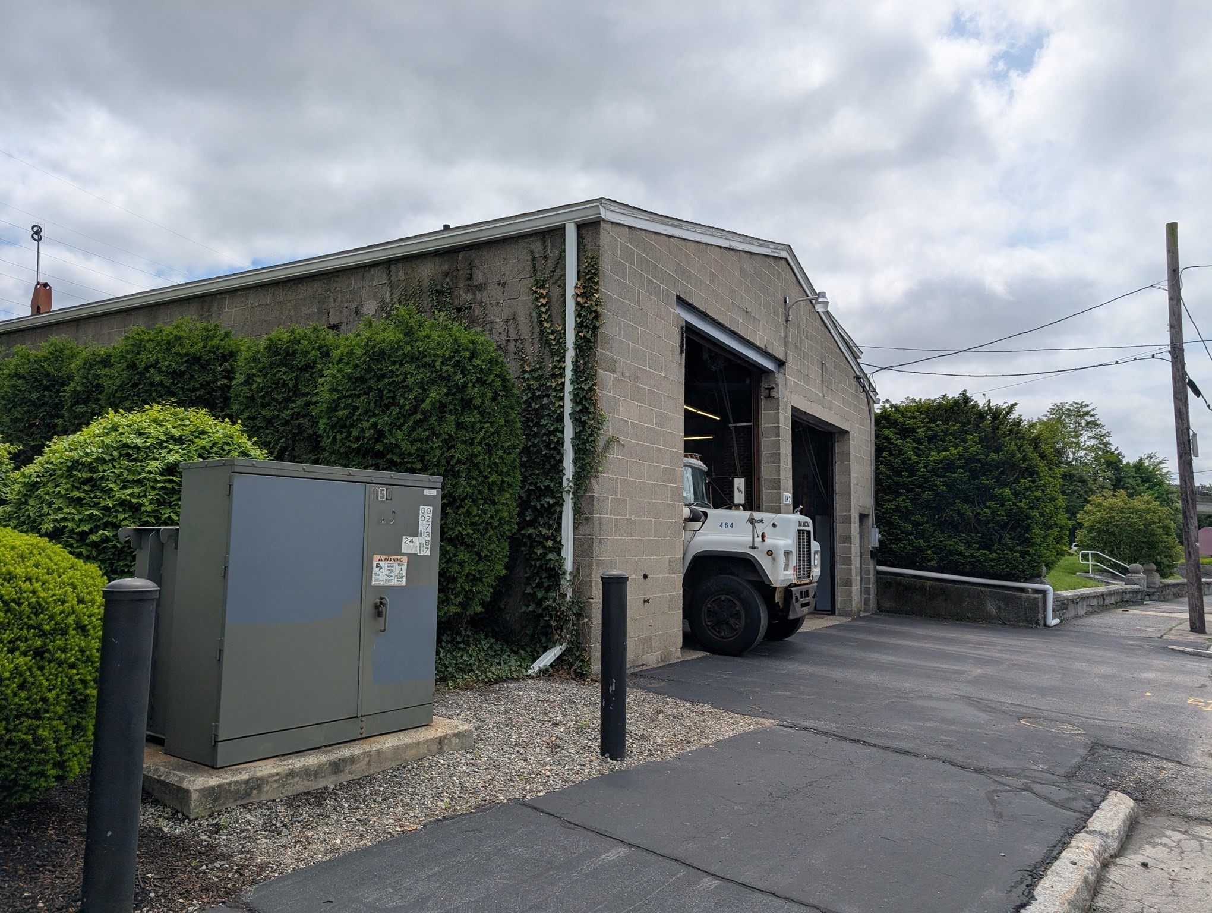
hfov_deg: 71.5
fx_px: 841
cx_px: 606
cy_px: 456
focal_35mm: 24
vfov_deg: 56.9
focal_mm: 6.9
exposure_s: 1/1825
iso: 22
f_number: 1.68
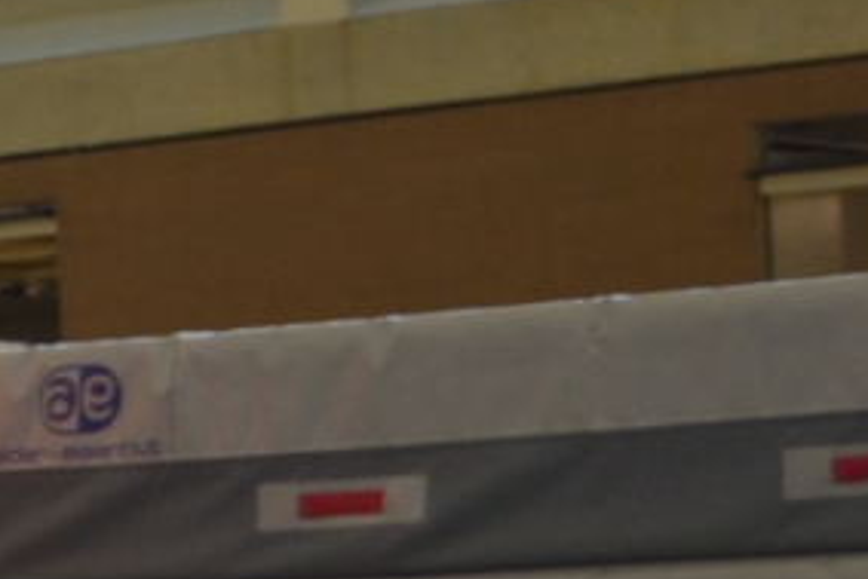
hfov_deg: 6.4
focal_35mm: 282
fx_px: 6802
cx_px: -2116
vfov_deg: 4.9
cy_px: 335
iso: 220
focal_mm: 26
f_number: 4.2
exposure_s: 1/125
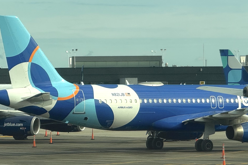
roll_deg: +0.6
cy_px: 49
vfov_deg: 5.1
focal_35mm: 267
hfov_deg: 7.7
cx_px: 200
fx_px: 1839
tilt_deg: -0.2
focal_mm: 15.66
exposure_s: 1/572
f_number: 2.8
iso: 64
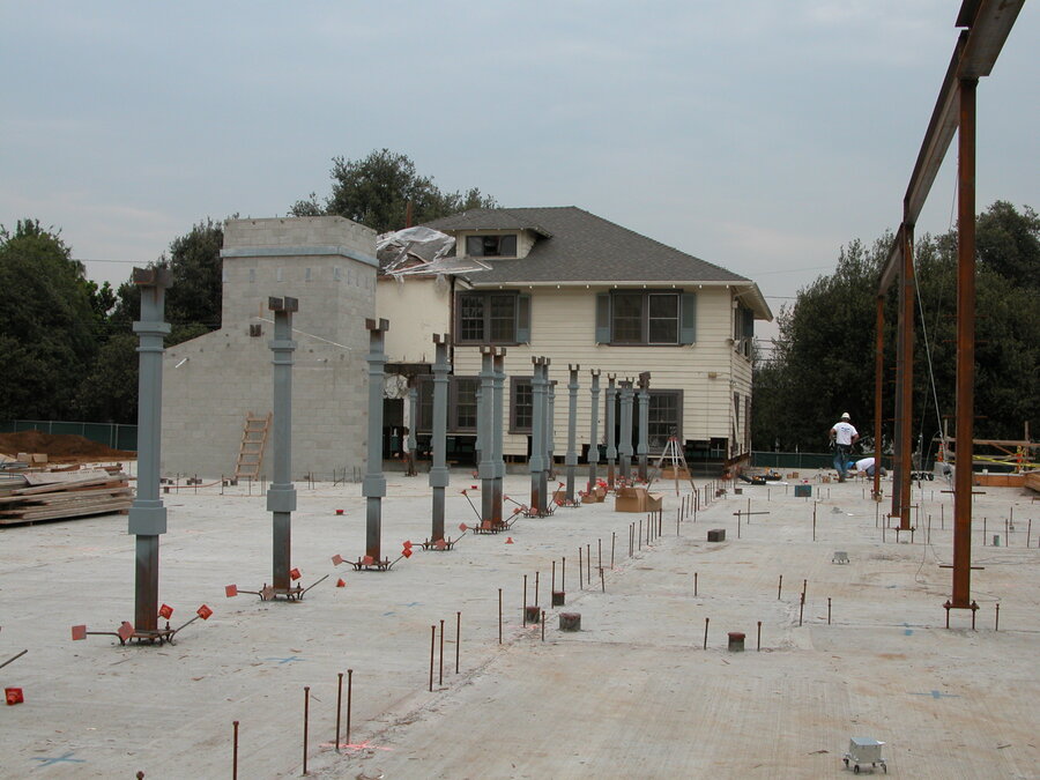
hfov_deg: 41.2
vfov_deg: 31.5
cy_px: 390
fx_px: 1382
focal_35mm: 46
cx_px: 520
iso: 100
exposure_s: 1/172
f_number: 5.3
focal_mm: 11.6
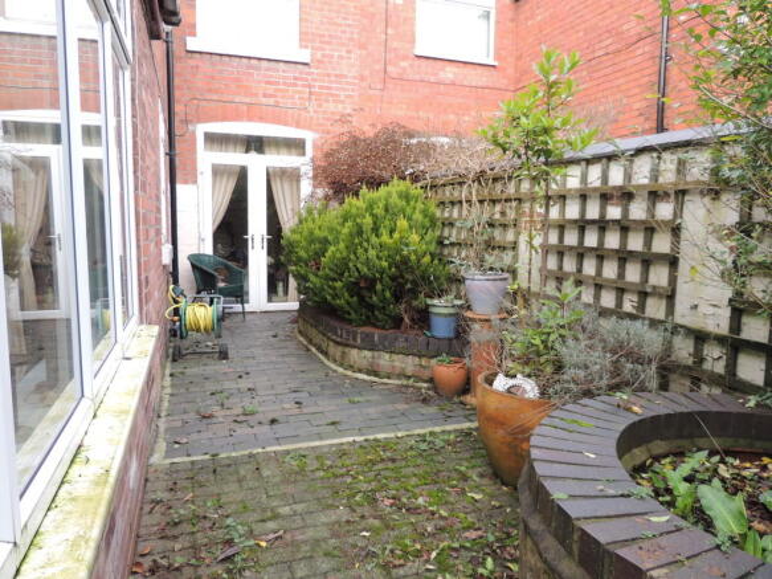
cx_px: 386
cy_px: 290
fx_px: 535
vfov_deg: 56.8
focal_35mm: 24
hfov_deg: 71.6
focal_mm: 4.3
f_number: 3
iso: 100
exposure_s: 1/50
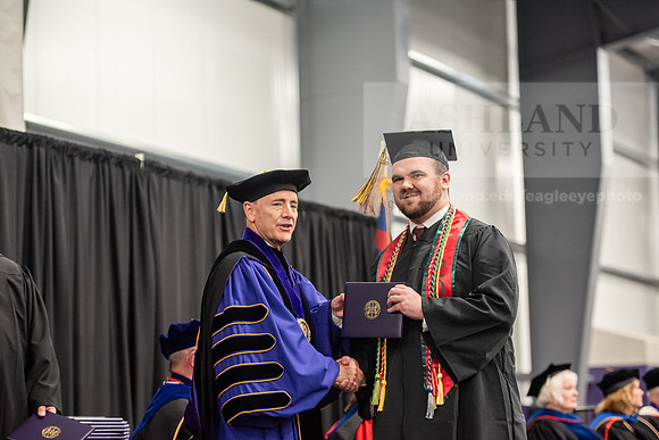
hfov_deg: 20.8
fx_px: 1794
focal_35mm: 98
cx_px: 330
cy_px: 220
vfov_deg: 14.0
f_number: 3.2
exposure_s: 1/200
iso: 2500
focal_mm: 98
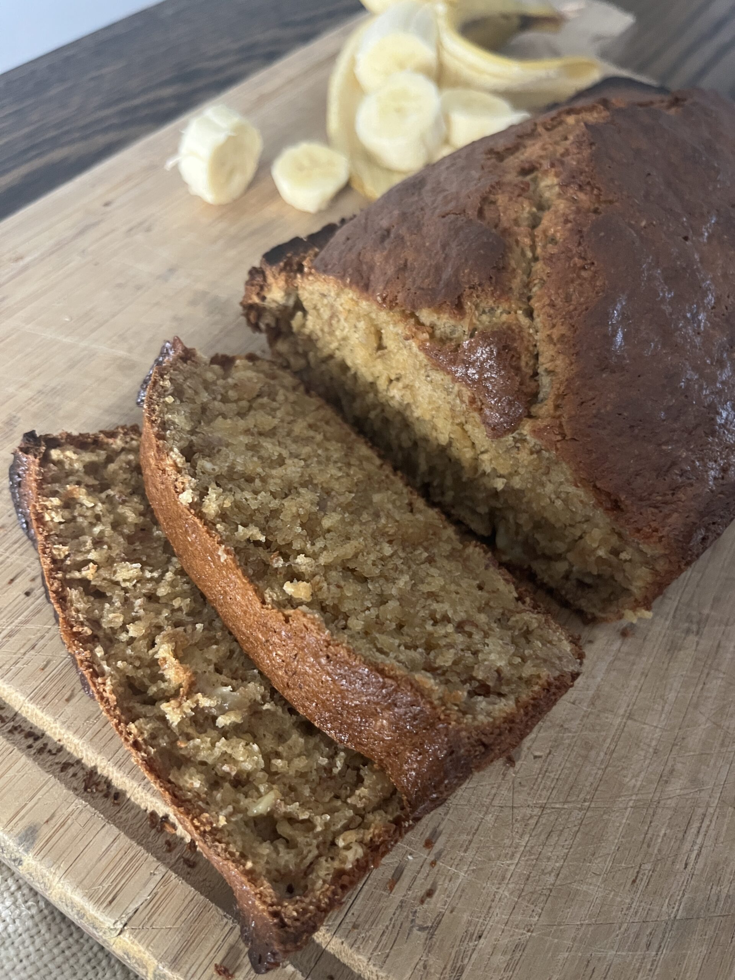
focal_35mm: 26
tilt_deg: -53.5
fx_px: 736
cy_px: 490
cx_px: 368
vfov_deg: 67.3
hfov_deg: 53.1
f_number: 1.6
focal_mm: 5.1
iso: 500
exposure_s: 1/30
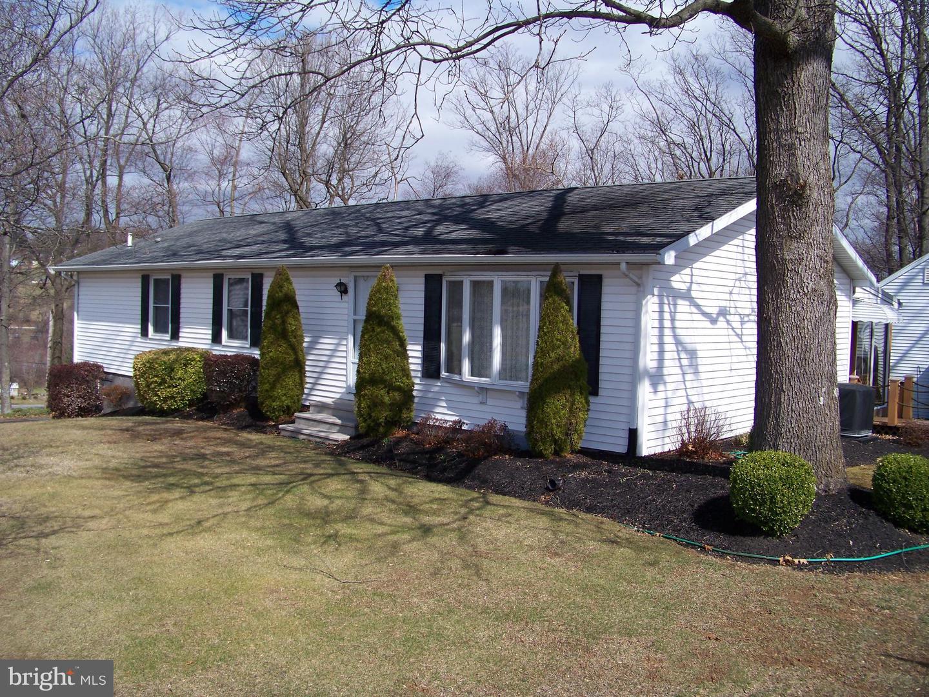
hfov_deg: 55.4
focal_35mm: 33
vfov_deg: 42.9
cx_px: 464
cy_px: 348
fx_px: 886
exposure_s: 1/1000
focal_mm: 5.85
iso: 64
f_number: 2.8
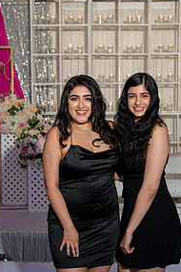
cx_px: 99
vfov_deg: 26.1
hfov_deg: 17.7
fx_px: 582
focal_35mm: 77
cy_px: 189
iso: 640
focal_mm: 49
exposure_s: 1/160
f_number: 4.5
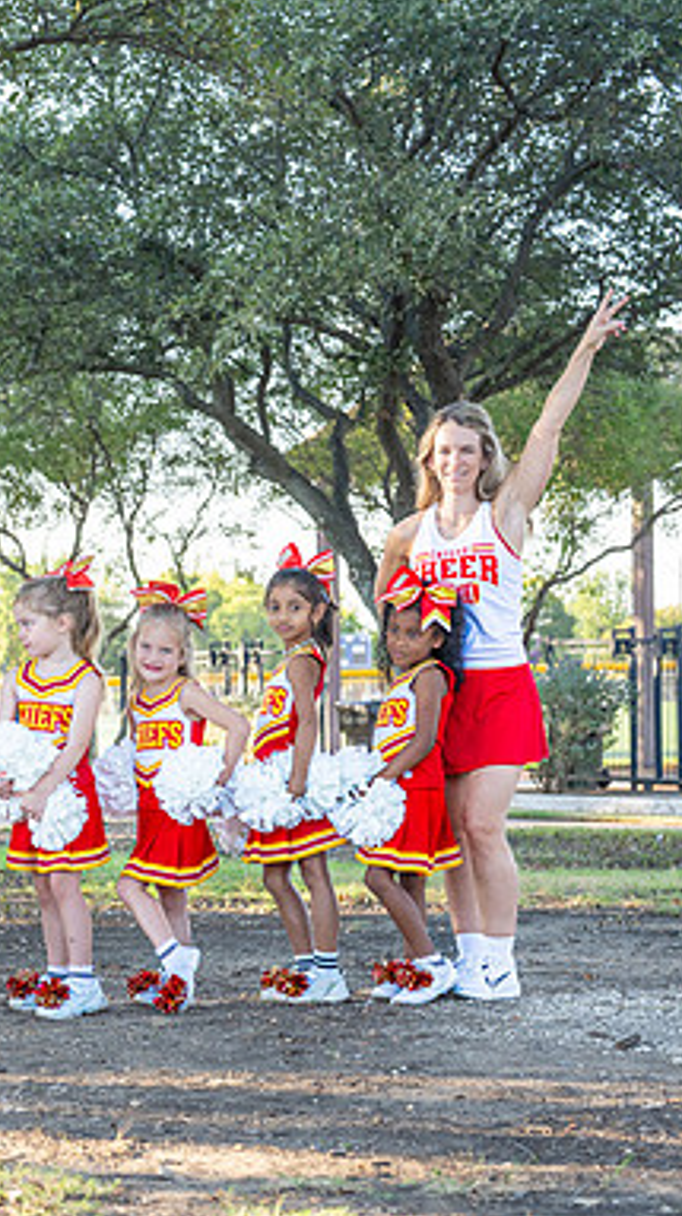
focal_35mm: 94
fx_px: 3027
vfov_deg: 22.7
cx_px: -146
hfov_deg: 12.5
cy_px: 704
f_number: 4
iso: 320
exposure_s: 1/320
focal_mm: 50
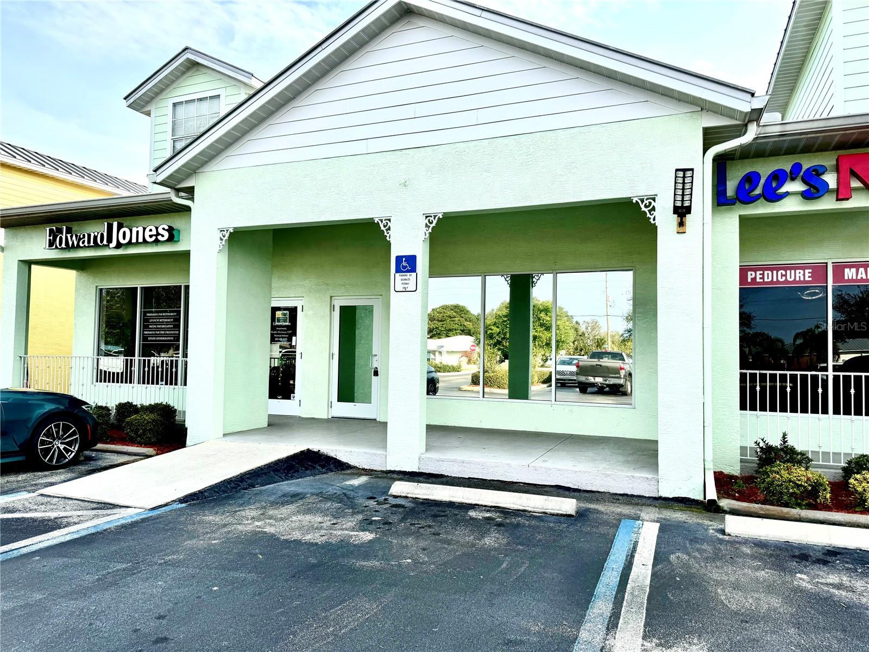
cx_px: 434
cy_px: 326
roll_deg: -2.6
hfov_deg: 71.6
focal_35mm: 24
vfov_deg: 56.8
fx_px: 602
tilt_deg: +0.8
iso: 80
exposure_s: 1/2331
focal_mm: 6.76
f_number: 1.78
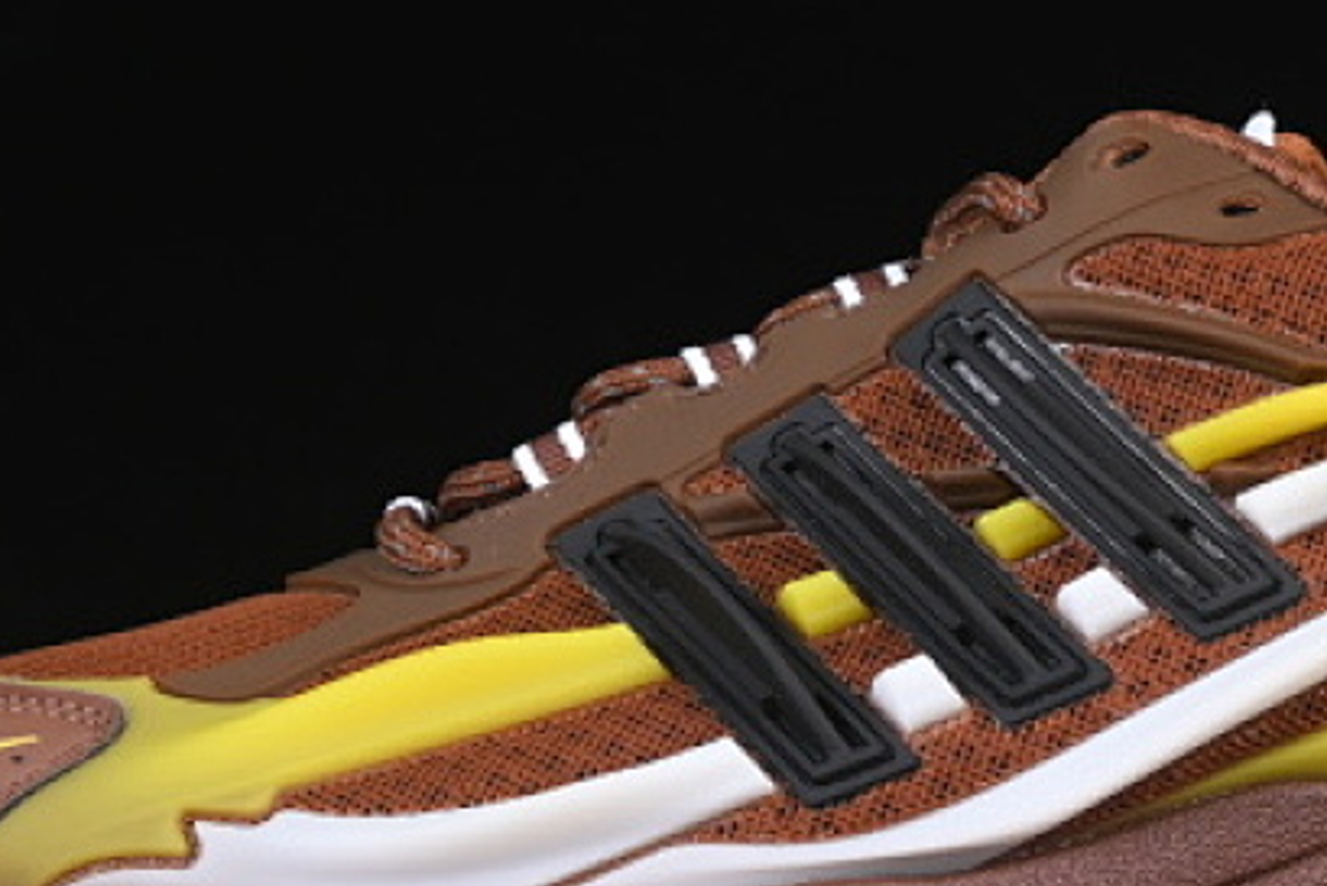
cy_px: 477
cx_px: 1035
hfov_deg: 10.4
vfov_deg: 6.9
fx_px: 7301
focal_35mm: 198
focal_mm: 50
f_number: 6.3
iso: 160
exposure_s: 1/60
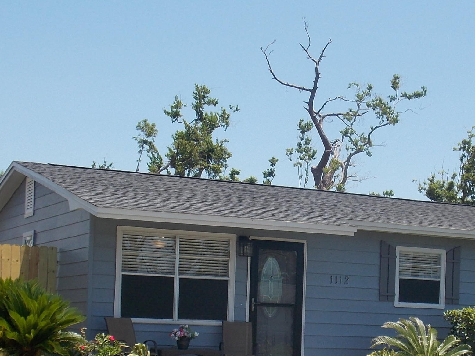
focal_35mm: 79
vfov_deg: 18.4
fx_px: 1084
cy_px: 312
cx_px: 313
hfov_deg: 24.6
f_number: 3.6
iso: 80
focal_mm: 7.3
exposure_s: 1/500
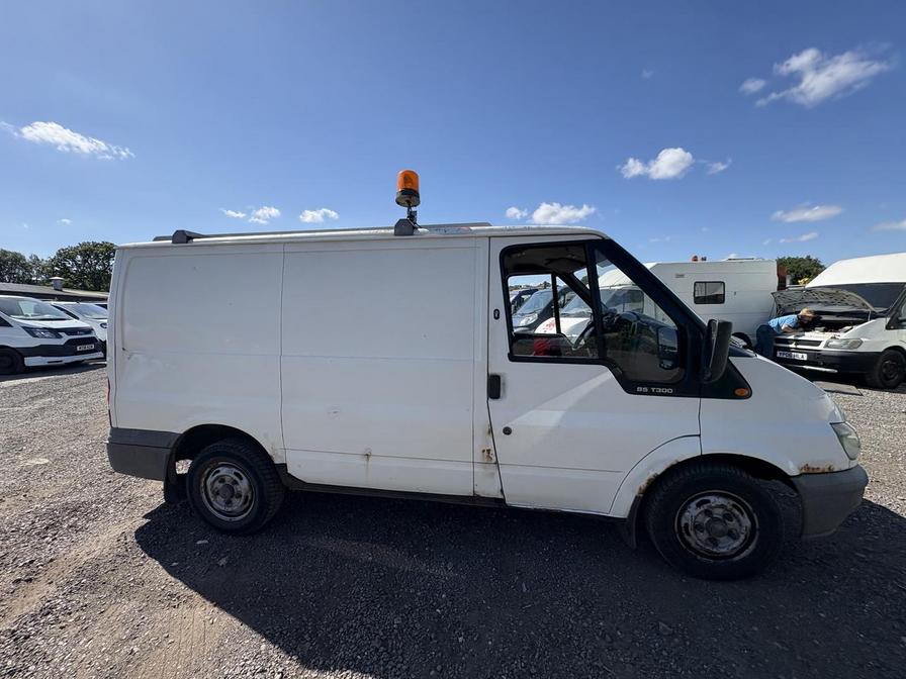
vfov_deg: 85.7
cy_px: 340
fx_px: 366
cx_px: 453
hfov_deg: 102.1
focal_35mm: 14
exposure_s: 1/1637
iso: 40
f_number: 2.2
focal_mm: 2.22
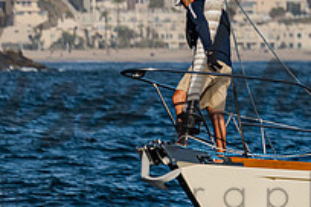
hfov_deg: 2.7
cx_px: 213
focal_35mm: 773
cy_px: 33
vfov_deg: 1.8
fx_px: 6677
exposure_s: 1/3200
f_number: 6.3
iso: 400
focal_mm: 200
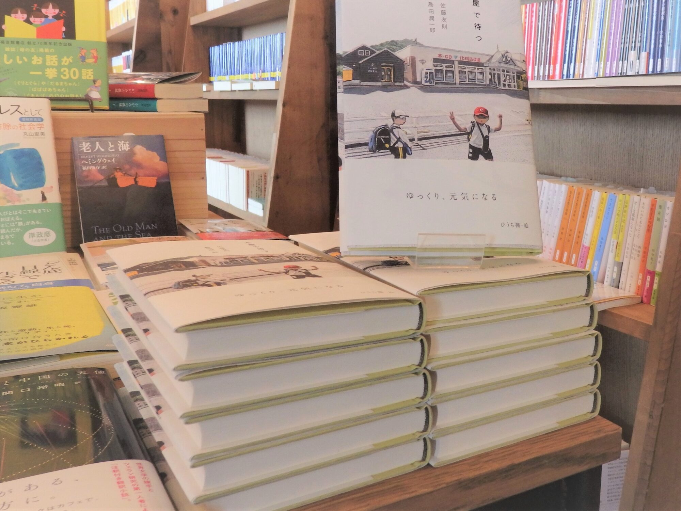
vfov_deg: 54.9
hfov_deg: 69.4
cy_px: 256
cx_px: 340
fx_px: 492
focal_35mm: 25
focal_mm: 4.5
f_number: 3
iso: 250
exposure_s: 1/30
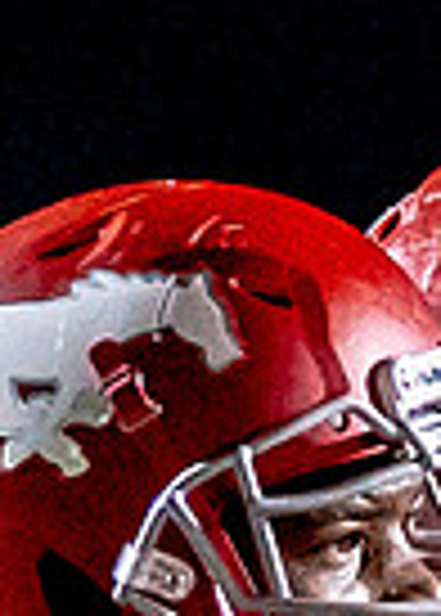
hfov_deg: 1.3
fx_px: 19059
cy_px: 1252
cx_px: 743
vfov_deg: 1.8
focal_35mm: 1088
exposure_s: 1/1000
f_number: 2.8
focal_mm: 96
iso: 6400
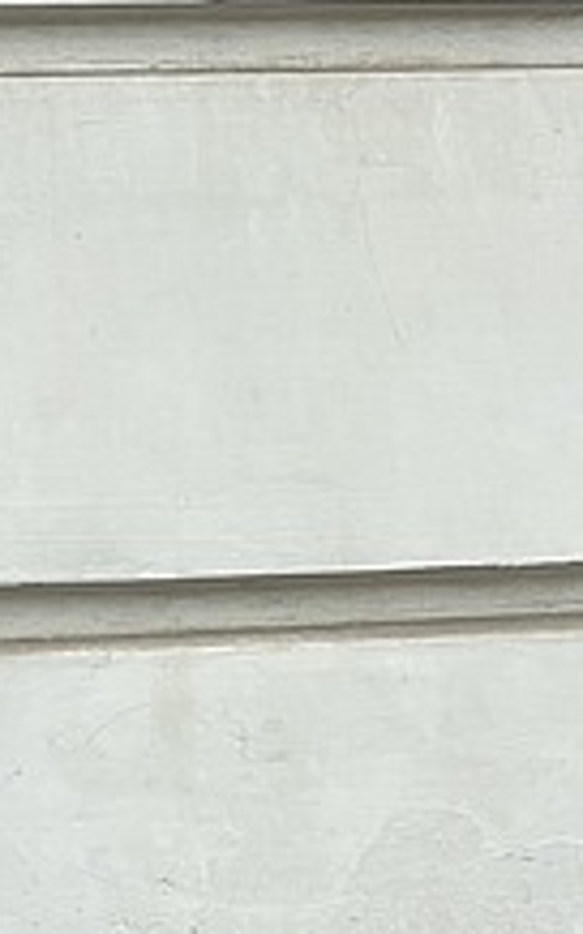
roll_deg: +0.7
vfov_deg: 17.8
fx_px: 2902
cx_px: -1282
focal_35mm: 114
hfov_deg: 8.9
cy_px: -24
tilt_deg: +4.2
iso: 50
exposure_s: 1/1068
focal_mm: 5.96
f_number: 1.6
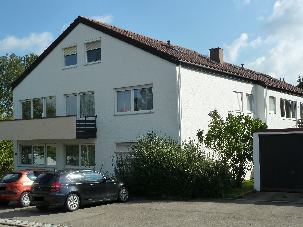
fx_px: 385
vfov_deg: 32.9
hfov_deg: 42.9
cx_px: 152
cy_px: 114
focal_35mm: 44
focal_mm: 7.3
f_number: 5
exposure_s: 1/400
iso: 125
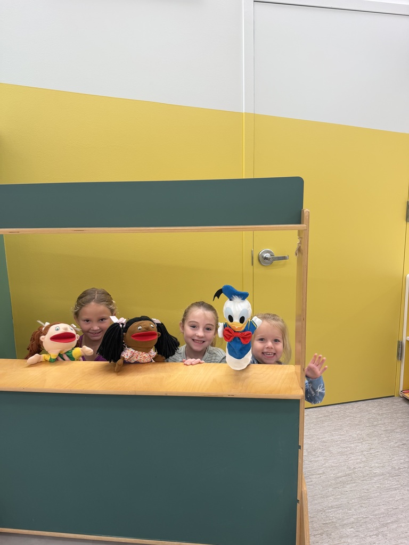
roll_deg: +1.2
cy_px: 272
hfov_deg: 56.8
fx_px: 378
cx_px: 204
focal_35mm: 24
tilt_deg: -9.8
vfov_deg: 71.6
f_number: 1.78
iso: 125
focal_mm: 6.76
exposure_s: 1/118
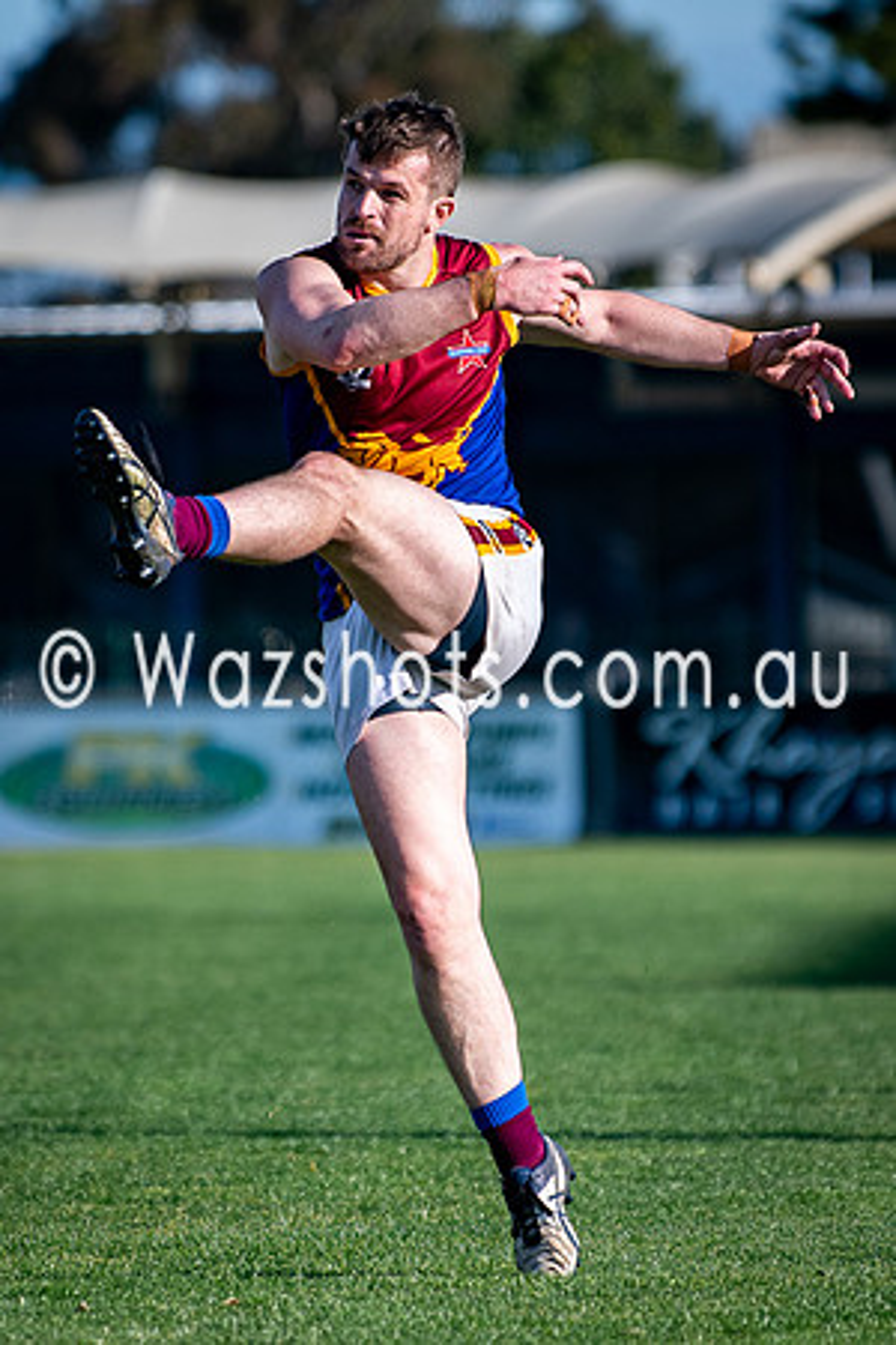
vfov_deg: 3.3
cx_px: 416
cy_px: 702
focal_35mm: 616
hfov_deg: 2.2
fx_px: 23006
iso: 160
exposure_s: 1/2500
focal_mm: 200
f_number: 2.8
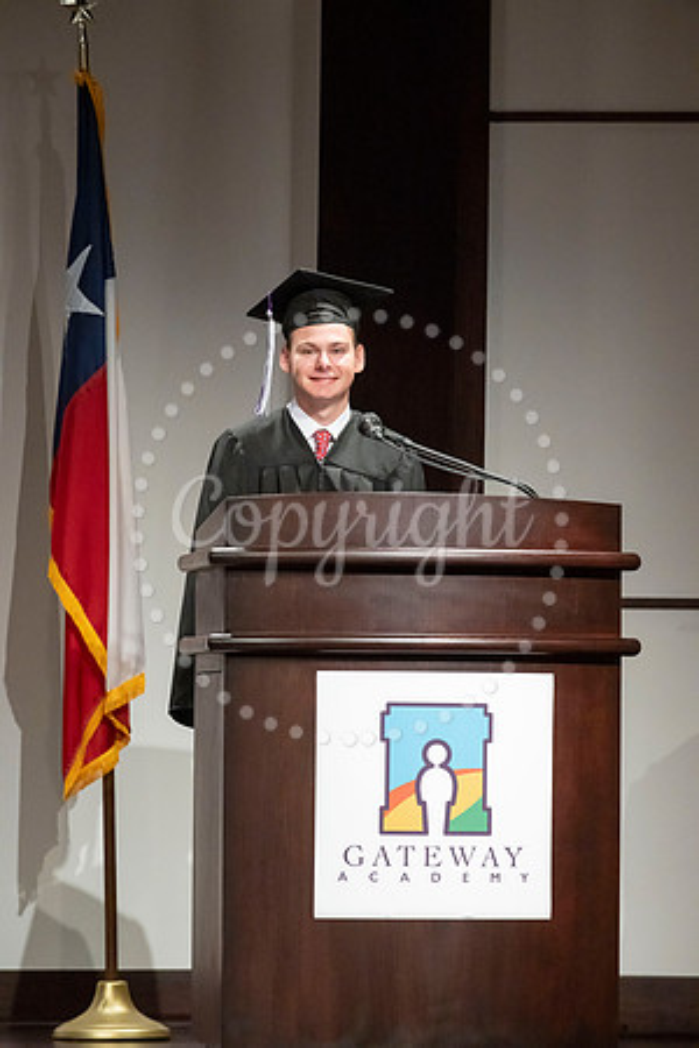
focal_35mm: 200
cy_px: 524
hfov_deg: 6.9
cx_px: 350
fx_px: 5825
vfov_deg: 10.3
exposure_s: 1/200
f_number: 8
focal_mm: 200
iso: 6400
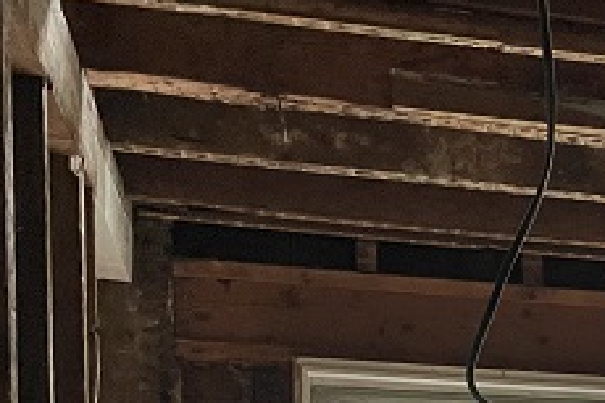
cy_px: 690
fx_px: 1579
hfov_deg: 20.0
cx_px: 768
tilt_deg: +0.7
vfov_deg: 13.3
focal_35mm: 94
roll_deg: +1.0
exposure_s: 1/96
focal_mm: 4.2
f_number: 1.6
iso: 125
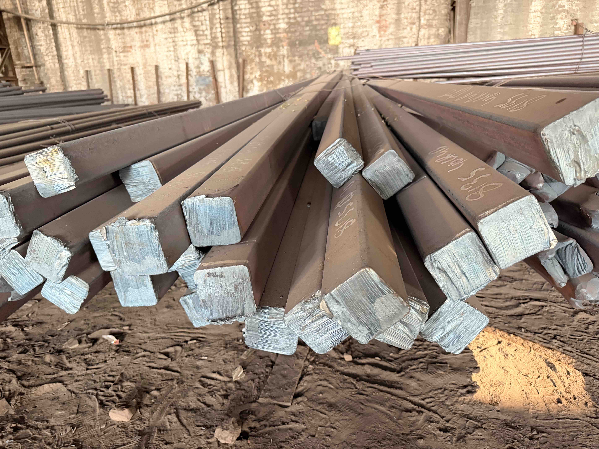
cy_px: 224
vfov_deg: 56.8
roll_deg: +3.1
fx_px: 415
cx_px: 300
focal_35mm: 24
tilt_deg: -18.1
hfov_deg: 71.6
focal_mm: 6.76
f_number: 1.78
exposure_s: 1/53
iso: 800
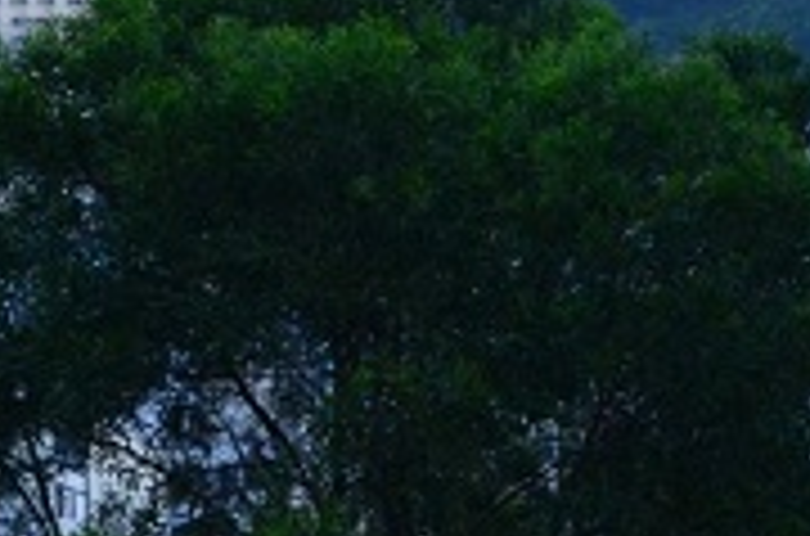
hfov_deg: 11.0
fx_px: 4219
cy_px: -284
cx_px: 468
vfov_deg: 7.1
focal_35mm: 188
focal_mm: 22
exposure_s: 1/60
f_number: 4
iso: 500
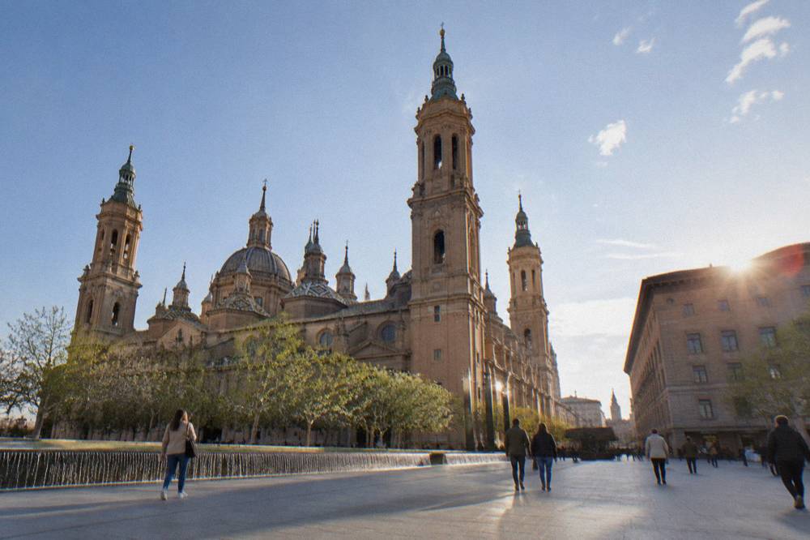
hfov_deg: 40.4
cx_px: 405
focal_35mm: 49
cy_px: 270
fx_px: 1102
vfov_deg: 27.5
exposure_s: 1/160
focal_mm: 49
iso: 1250
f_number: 3.5
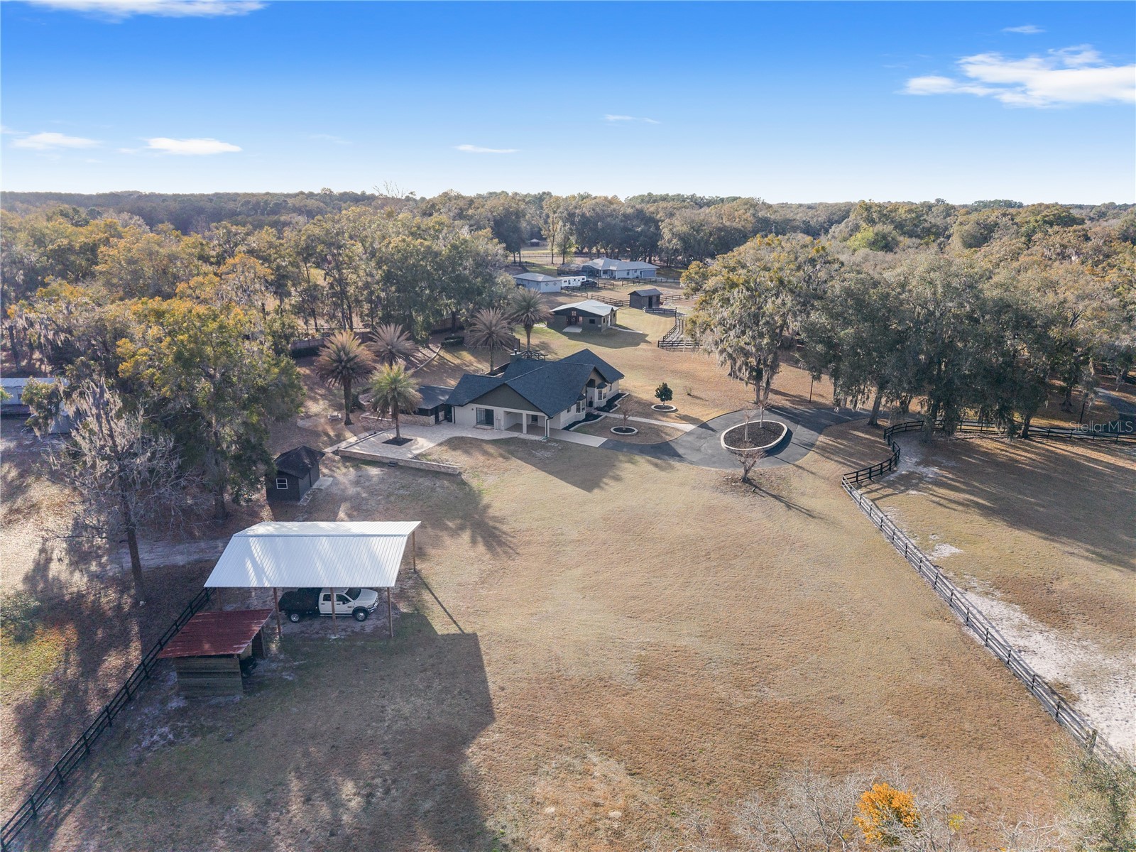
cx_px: 568
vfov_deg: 56.8
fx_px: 788
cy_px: 426
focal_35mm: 24
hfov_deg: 71.6
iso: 430
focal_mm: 8.67
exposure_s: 1/5000
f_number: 1.8
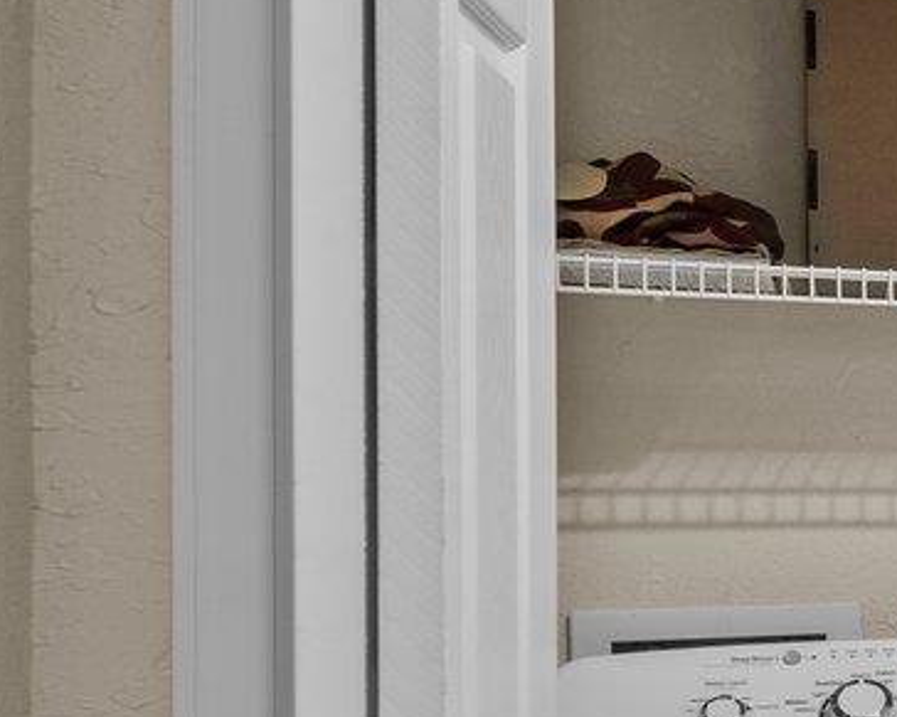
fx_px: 1964
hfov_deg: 15.6
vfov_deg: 20.6
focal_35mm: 74
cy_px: 462
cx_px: 2075
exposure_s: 1.6
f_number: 8
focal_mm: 14
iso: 100
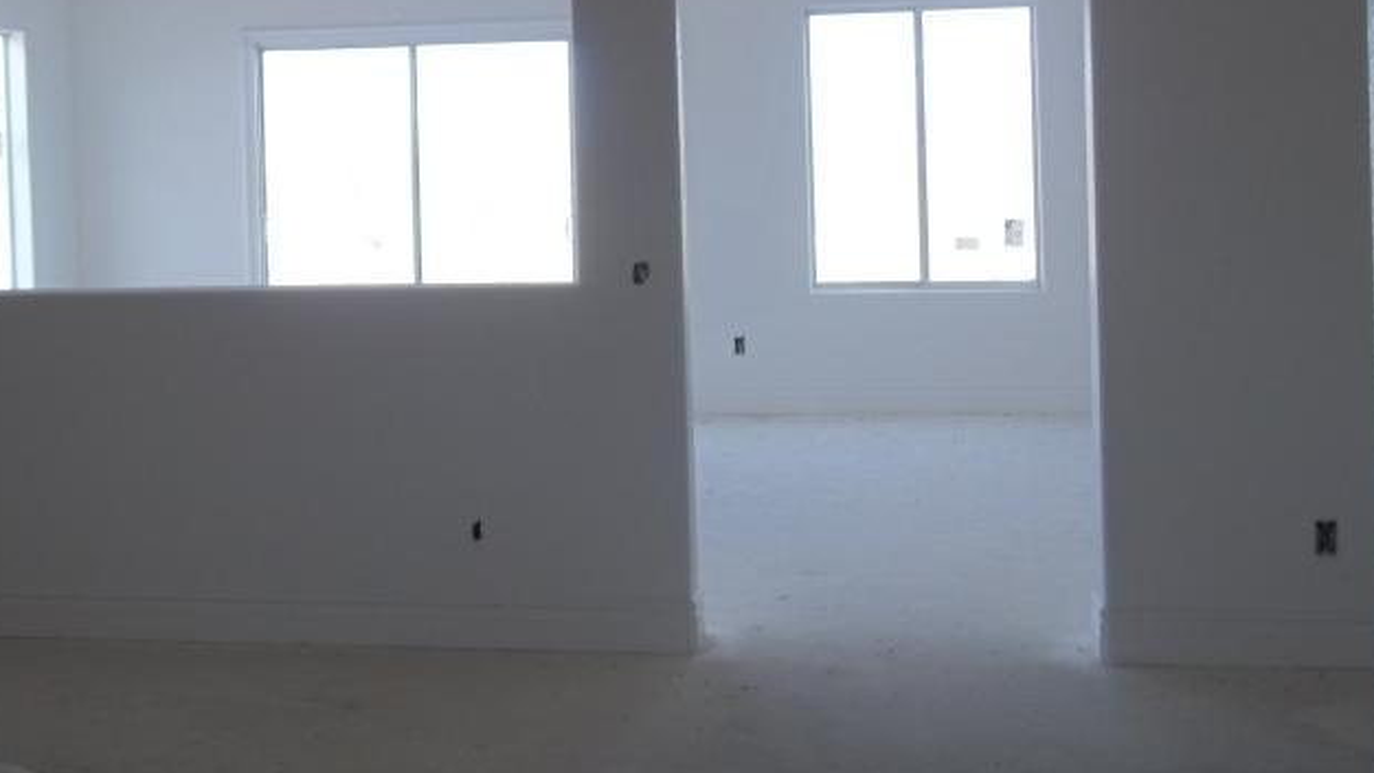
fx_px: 2077
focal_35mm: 57
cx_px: 441
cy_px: 182
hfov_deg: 36.2
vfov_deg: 20.9
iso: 64
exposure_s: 1/100
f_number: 2.9
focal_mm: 5.7
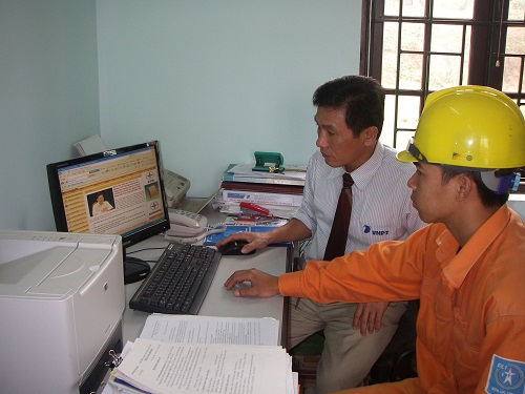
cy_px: 197
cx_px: 262
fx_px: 576
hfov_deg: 49.0
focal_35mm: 38
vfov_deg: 37.7
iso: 160
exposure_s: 1/40
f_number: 3.3
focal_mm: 6.3
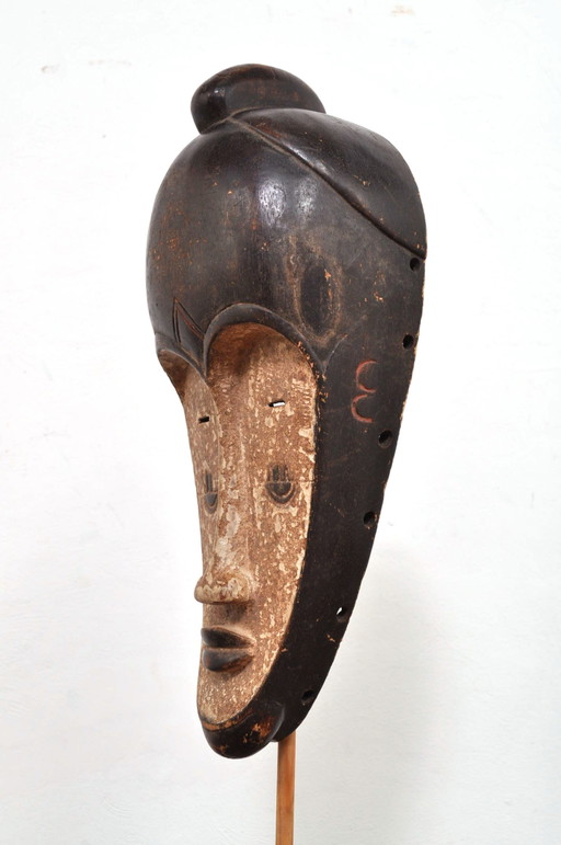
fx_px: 1125
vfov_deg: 41.2
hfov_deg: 28.0
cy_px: 422
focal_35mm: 48
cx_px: 280
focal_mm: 32
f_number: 8
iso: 400
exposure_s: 1/125
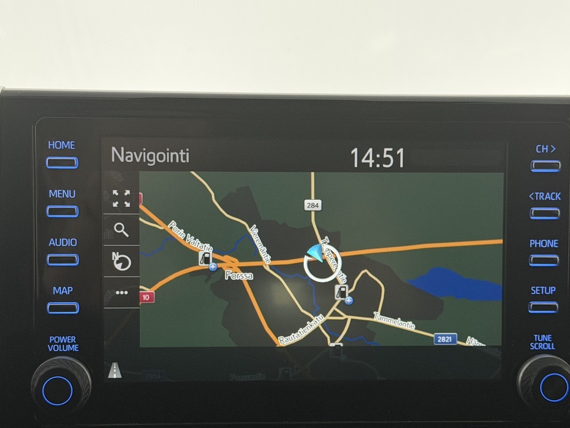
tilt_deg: -10.7
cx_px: 286
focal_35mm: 66
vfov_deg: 22.2
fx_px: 1087
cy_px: 260
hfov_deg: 29.4
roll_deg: -0.8
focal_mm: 6.76
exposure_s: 1/33
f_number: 1.78
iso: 250
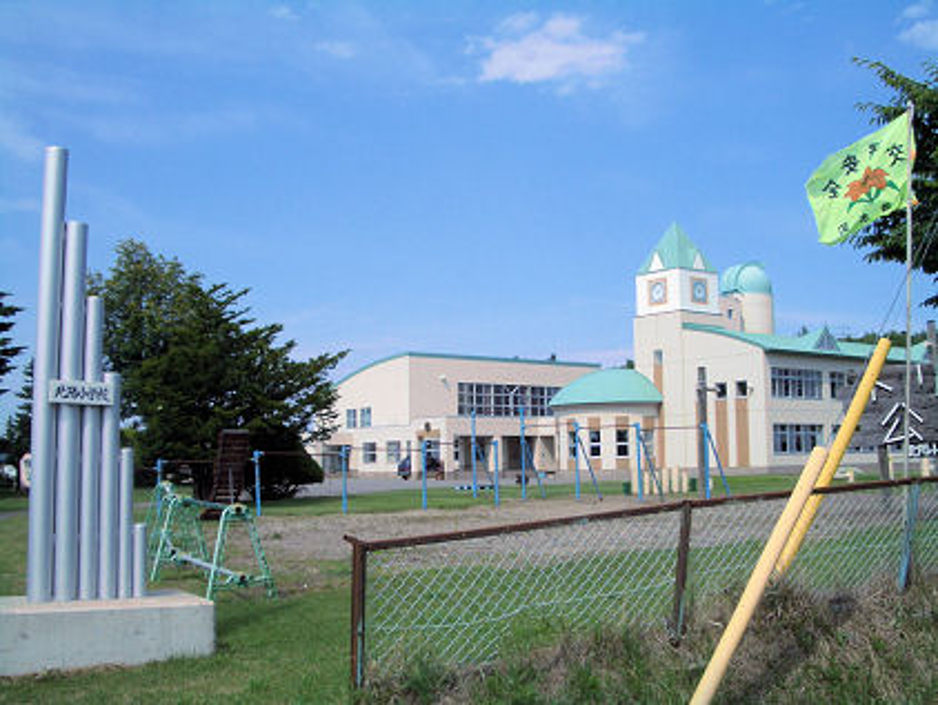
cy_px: 352
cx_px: 469
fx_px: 1112
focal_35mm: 41
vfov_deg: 35.2
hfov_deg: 45.8
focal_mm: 6.8
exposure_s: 1/1000
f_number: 4.6
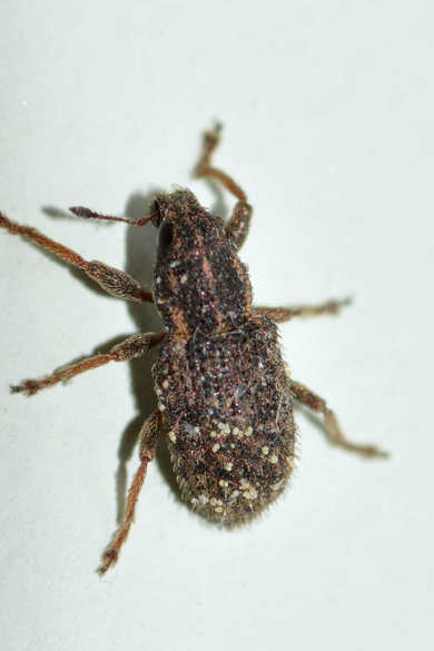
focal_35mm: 164
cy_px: 343
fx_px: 2965
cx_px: 201
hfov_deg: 8.4
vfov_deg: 12.5
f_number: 20
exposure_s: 1/200
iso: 100
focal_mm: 100
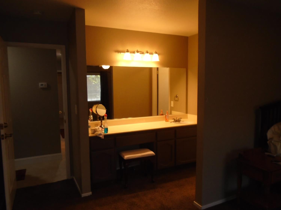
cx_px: 140
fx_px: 211
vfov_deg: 53.0
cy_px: 105
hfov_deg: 67.3
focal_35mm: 26
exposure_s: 1/30
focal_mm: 4.6
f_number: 3.2
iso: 400
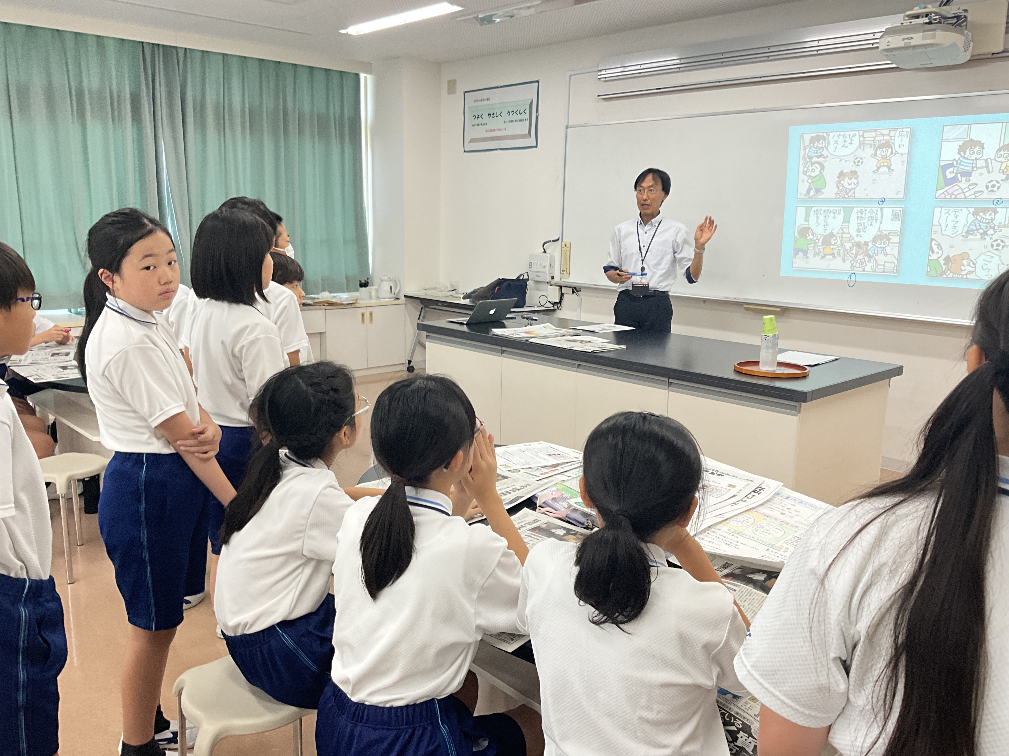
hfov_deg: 61.7
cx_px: 504
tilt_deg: -12.7
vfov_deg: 48.2
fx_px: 845
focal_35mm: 29
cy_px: 378
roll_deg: -0.5
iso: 80
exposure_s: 1/60
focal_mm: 3
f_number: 1.8
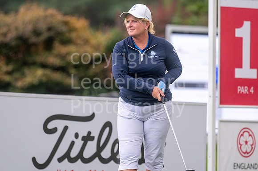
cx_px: 129
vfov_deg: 3.1
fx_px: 3223
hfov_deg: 4.6
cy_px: 86
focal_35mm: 450
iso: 400
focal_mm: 300
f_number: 4.5
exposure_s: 1/1250
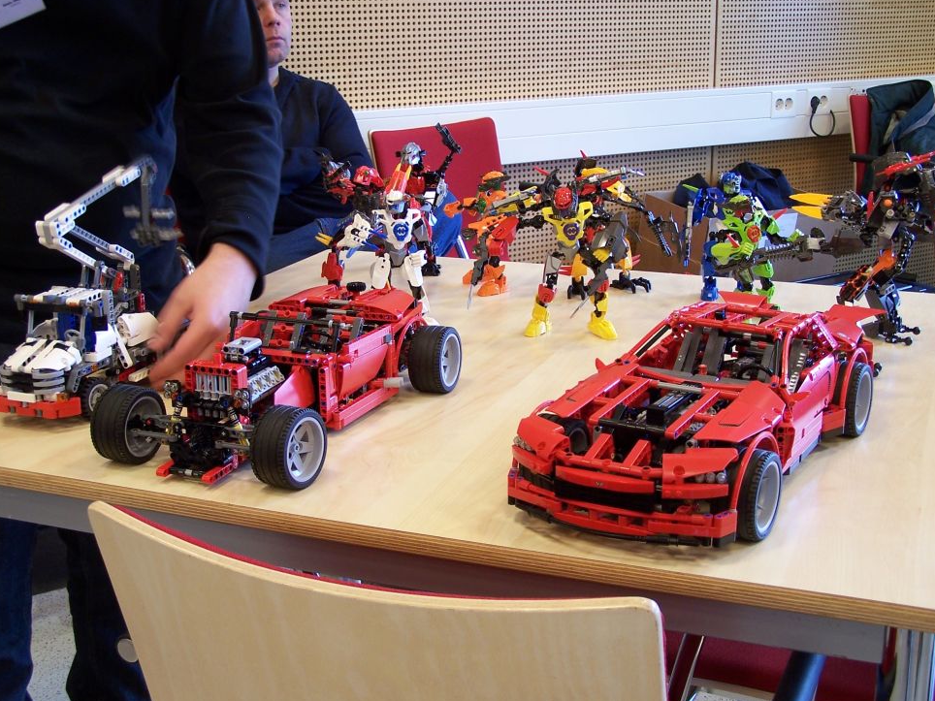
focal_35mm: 51
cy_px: 350
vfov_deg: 28.6
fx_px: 1378
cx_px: 476
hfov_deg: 37.5
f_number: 3
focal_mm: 8
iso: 80
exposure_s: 1/10
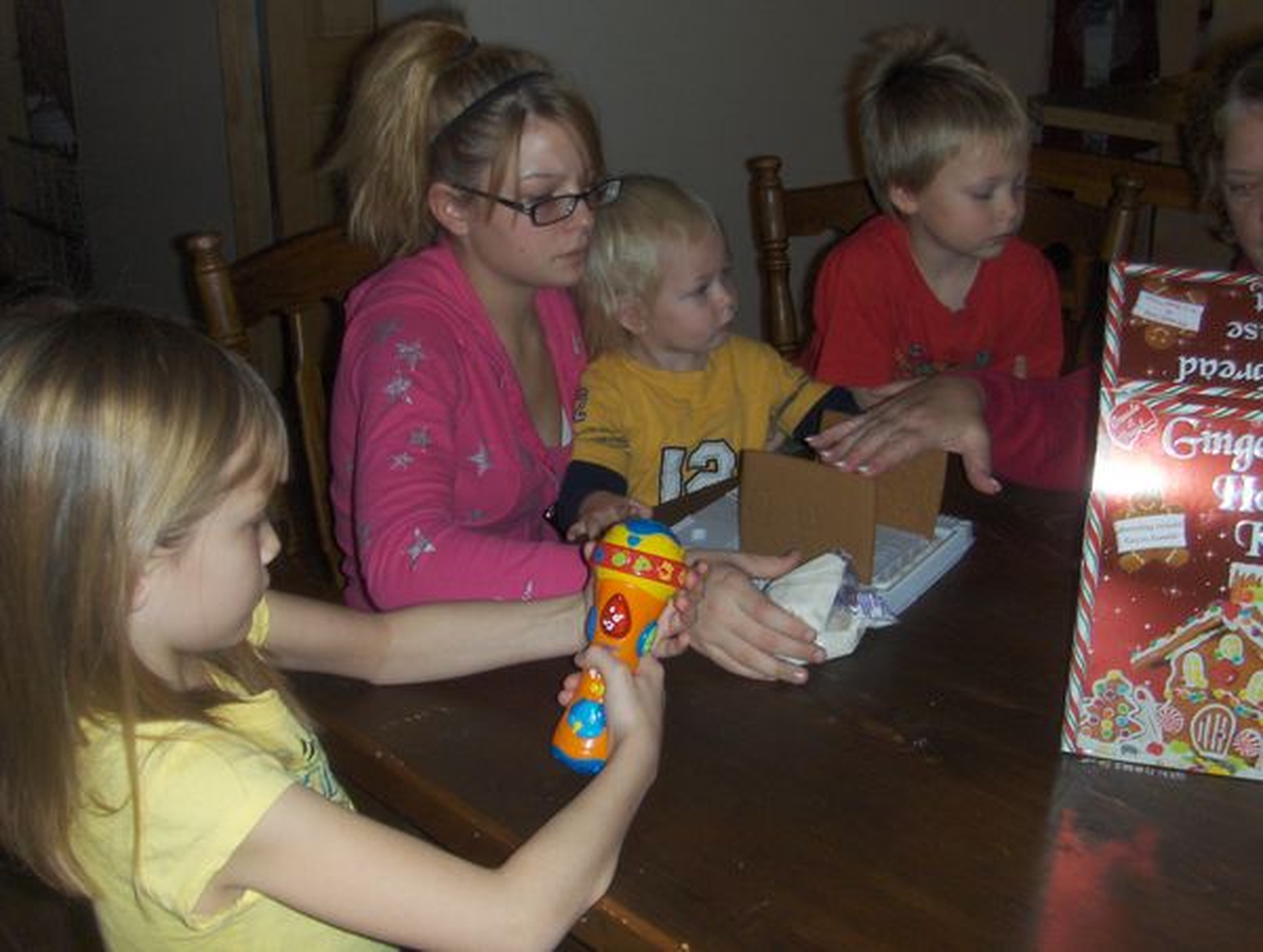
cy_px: 476
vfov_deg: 35.2
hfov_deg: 45.7
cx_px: 632
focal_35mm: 41
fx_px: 1498
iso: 100
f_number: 3.5
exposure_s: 1/60
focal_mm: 6.5
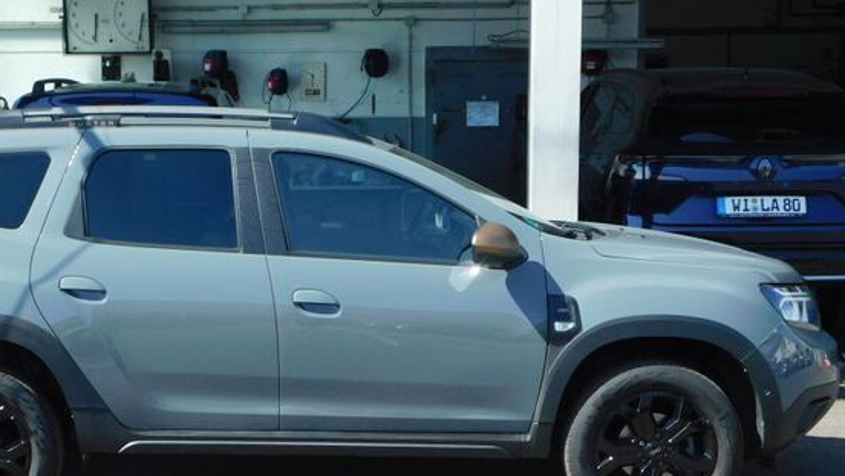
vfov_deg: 16.9
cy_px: 369
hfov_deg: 29.5
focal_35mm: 71
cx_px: 285
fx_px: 1591
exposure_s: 1/400
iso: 125
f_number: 3.7
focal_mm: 8
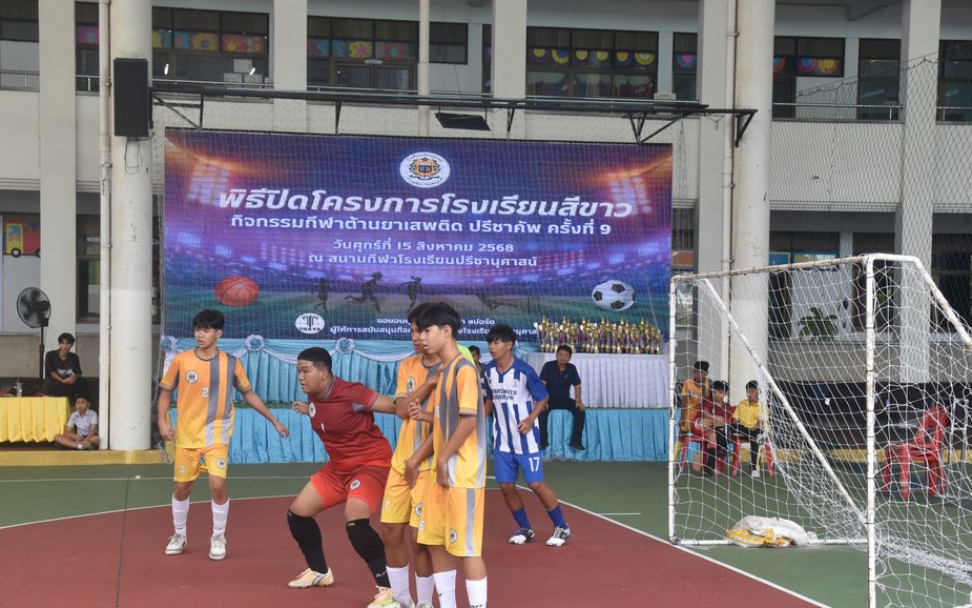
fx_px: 1510
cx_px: 418
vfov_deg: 22.7
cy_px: 345
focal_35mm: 57
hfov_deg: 35.6
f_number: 5.6
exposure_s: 1/250
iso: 2000
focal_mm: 46
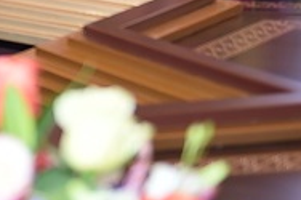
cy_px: -199
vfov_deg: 5.6
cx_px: -333
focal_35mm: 240
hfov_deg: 8.1
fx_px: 2005
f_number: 2.8
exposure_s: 1/100
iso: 640
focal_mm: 45
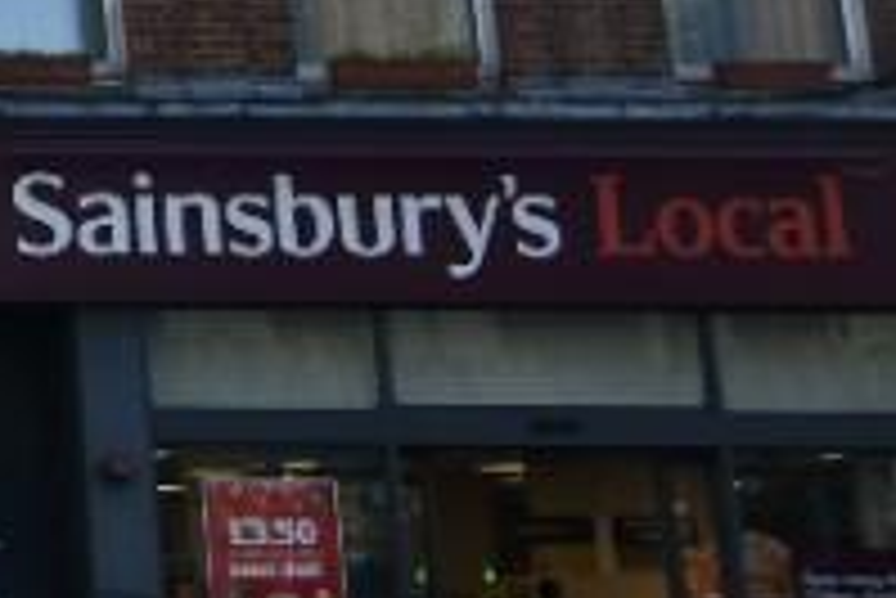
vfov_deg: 11.5
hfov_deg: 14.9
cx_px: -815
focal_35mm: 116
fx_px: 2878
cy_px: -214
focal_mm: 15
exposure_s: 1/250
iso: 200
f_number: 6.3
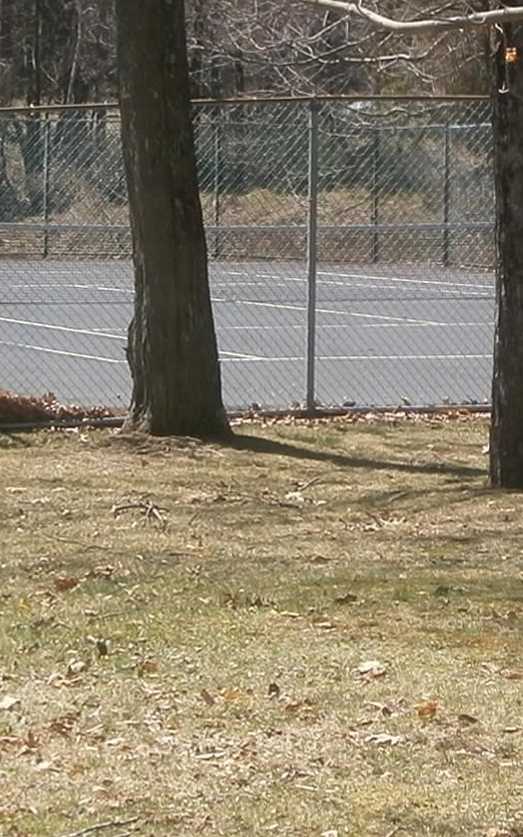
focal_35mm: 170
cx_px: 493
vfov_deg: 12.3
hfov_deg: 7.7
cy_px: 229
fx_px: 3876
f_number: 4.1
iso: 100
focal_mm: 9.4
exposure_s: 1/500
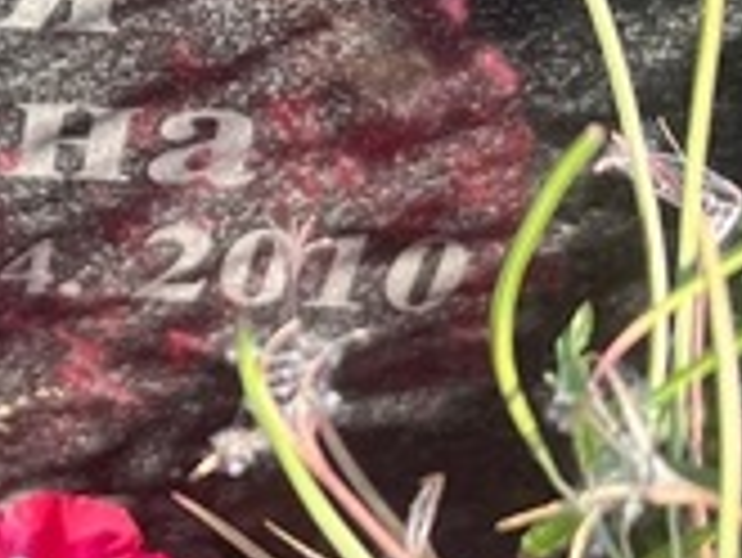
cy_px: 166
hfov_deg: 14.9
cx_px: -234
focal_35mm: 126
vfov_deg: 11.8
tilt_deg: -62.0
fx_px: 2703
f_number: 1.5
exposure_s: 1/466
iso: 50
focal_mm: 5.7
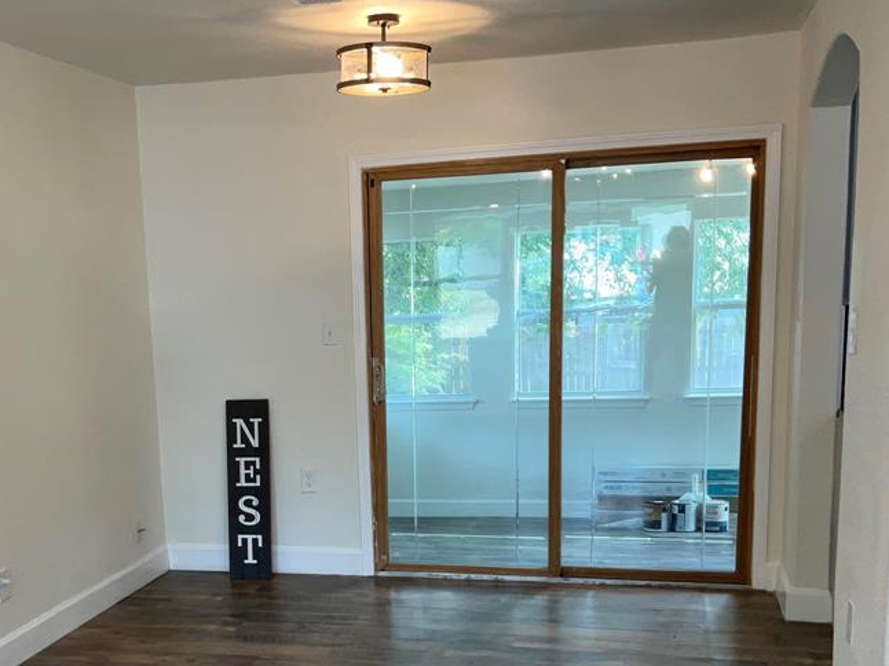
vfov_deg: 30.9
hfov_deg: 40.8
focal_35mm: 46
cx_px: 300
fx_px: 1181
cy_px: 513
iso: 20
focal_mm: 3
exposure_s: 1/60
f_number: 1.8
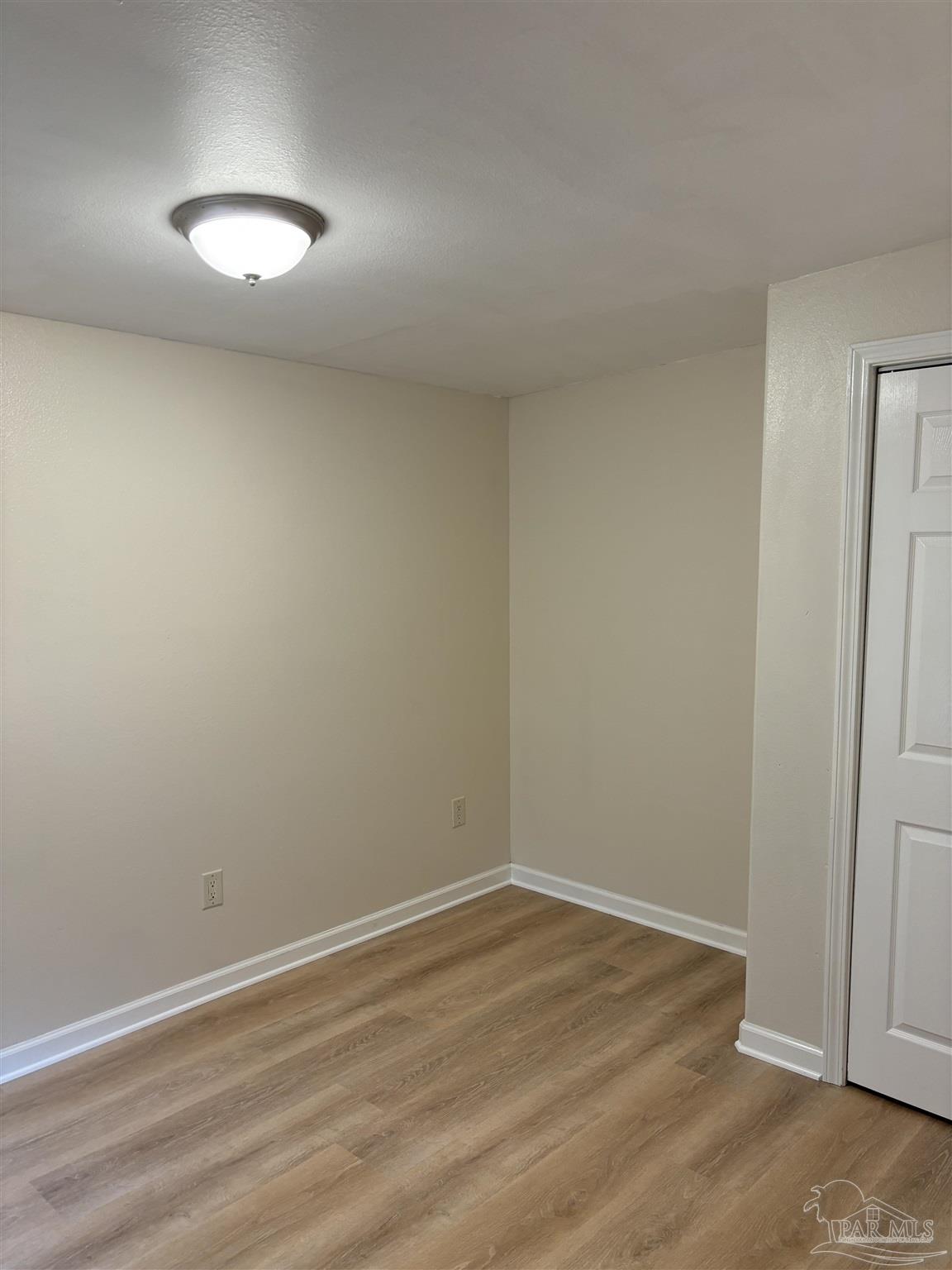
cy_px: 635
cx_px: 476
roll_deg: +0.0
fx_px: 953
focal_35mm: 26
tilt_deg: -6.5
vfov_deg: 67.3
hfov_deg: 53.1
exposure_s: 1/60
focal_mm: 5.96
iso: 125
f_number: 1.6
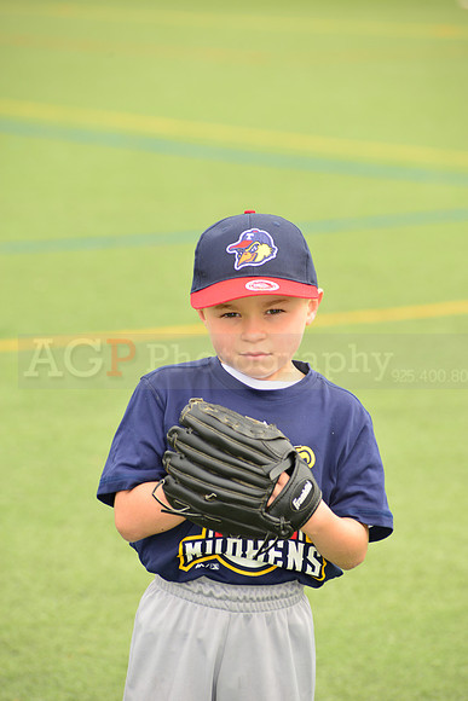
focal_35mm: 200
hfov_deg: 6.9
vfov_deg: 10.3
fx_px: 3897
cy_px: 350
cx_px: 234
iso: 250
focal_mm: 200
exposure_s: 1/200
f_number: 8
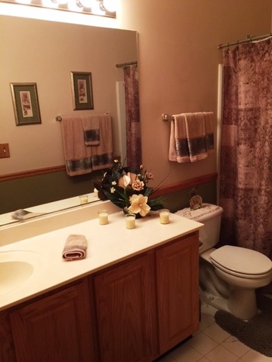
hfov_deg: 48.2
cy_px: 181
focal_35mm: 29
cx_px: 136
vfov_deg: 61.7
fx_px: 304
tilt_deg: -12.9
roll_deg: +2.2
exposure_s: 1/15
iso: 64
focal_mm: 4.15
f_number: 2.2
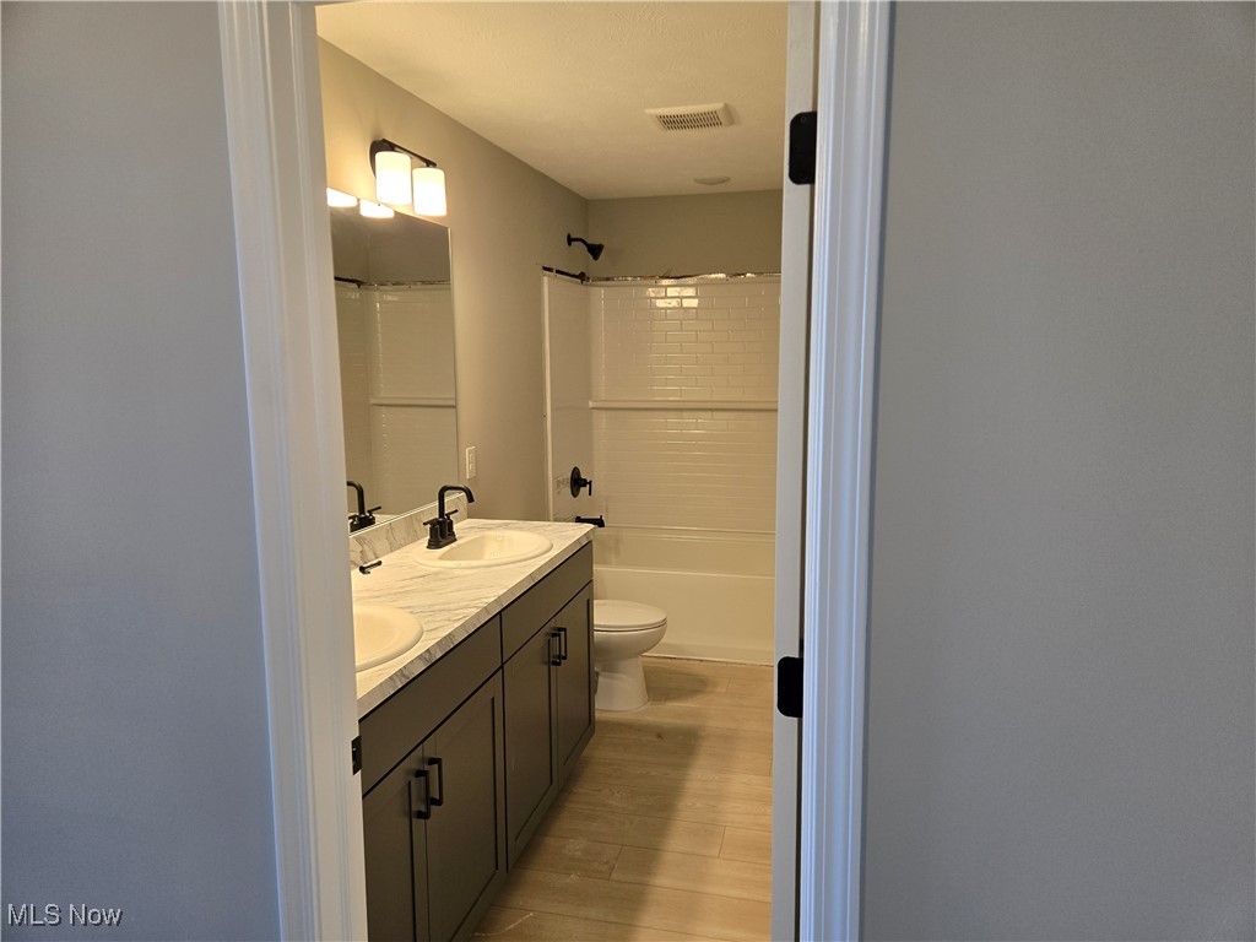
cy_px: 471
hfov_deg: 73.9
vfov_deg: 58.9
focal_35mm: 23
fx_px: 835
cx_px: 628
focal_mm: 5.4
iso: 160
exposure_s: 1/120
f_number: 1.8
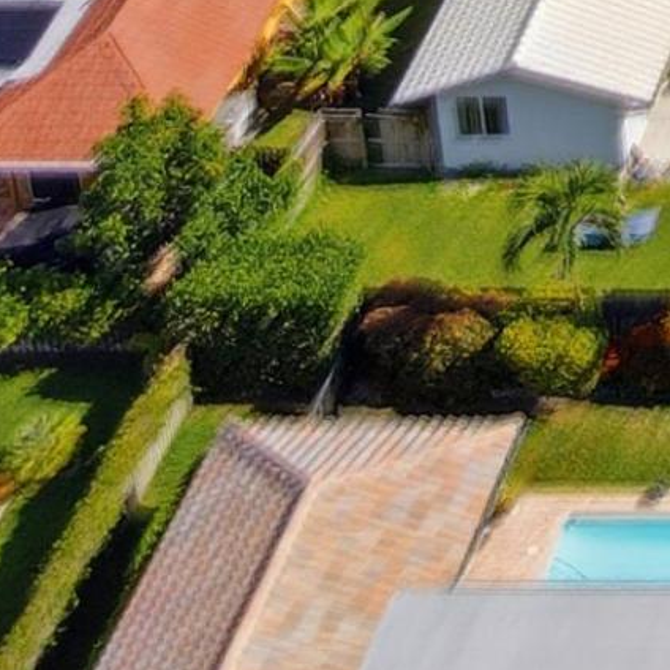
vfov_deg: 10.3
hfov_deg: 10.6
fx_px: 3153
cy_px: -1018
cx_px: 1531
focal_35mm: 144
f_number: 2.8
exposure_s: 1/500
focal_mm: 4.5
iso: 100
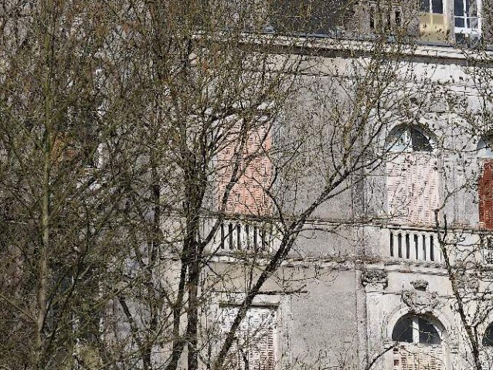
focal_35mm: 321
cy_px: 148
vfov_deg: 4.6
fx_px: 4573
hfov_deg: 6.2
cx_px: 381
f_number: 5.6
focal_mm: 100
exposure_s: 1/1600
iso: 200
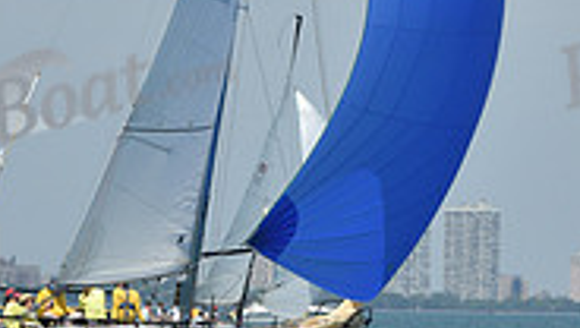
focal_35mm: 577
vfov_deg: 2.1
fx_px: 8884
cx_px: 399
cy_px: -91
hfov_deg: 3.7
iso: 250
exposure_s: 1/1250
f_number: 9
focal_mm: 175
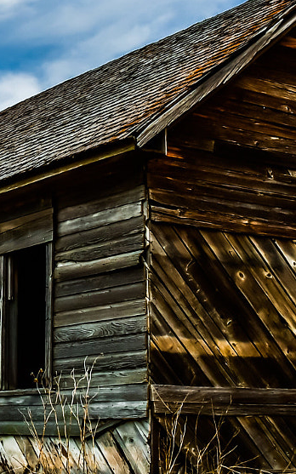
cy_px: 88
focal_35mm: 79
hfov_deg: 16.2
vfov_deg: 25.6
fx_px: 1020
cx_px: 11
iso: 200
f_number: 11
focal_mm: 18
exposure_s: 1/400
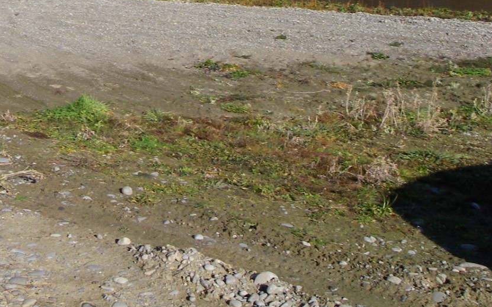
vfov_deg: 18.3
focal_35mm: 70
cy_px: 41
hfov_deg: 28.6
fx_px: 939
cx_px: 85
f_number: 6.6
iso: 64
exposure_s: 1/200
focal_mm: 6.3
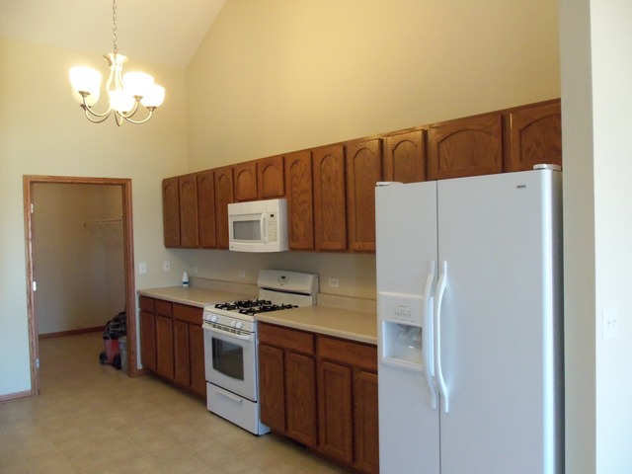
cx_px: 316
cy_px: 237
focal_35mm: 29
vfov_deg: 48.2
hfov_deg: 61.7
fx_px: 529
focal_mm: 5.2
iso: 320
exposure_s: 1/30
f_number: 3.4
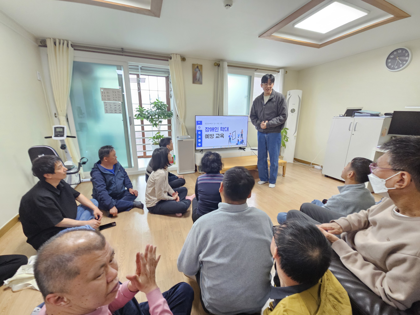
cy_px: 158
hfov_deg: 106.2
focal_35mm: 13
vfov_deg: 89.9
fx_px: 158
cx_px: 210
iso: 400
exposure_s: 1/40
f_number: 2.2
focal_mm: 2.2
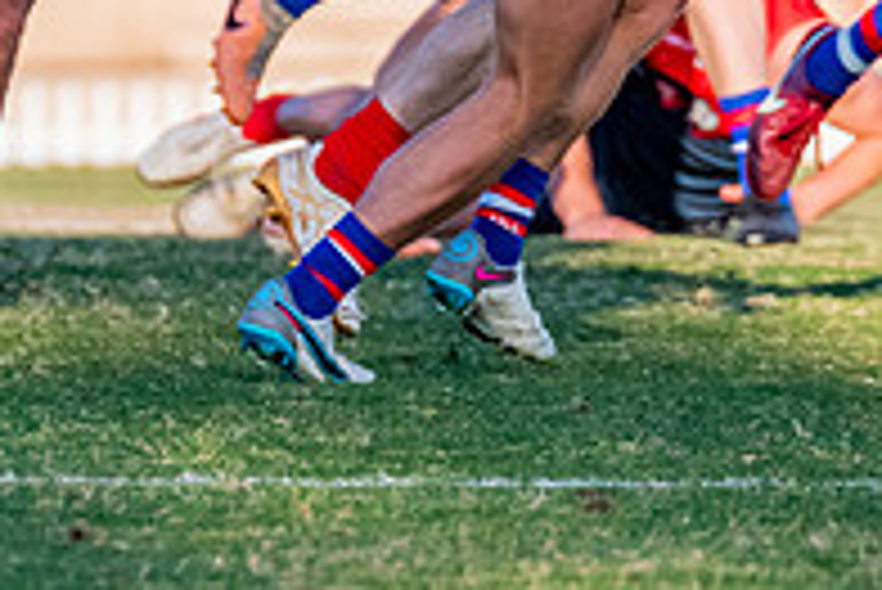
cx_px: 532
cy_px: -93
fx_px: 39571
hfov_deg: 1.3
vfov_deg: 0.9
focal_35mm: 1614
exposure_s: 1/1600
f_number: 7.1
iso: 800
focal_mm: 420
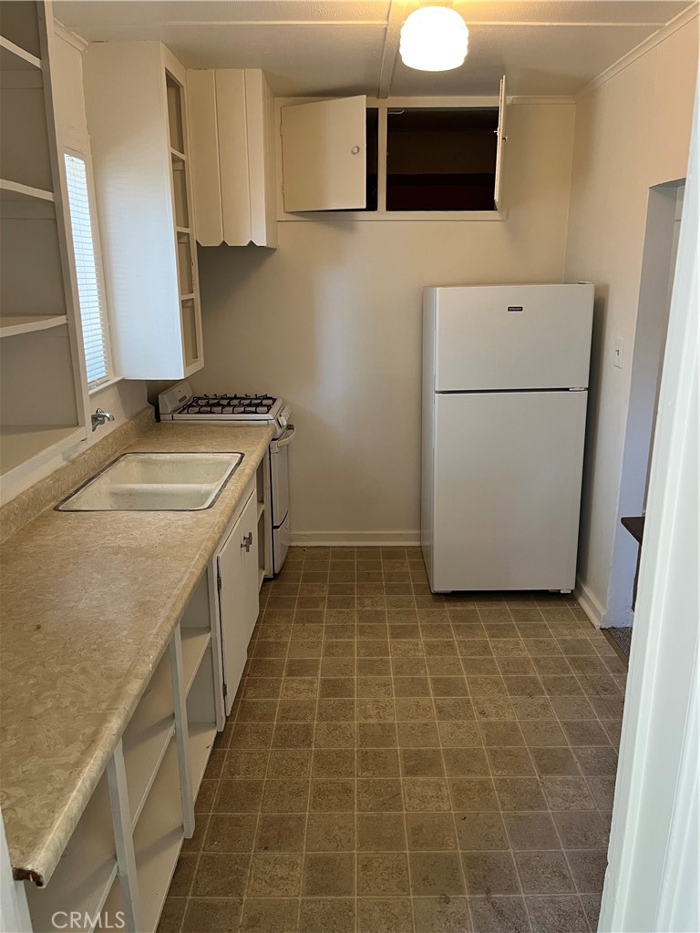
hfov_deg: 53.1
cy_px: 466
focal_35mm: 26
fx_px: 701
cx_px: 350
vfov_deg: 67.3
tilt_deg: -16.1
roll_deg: +1.3
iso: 160
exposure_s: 1/60
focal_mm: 5.1
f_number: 1.6
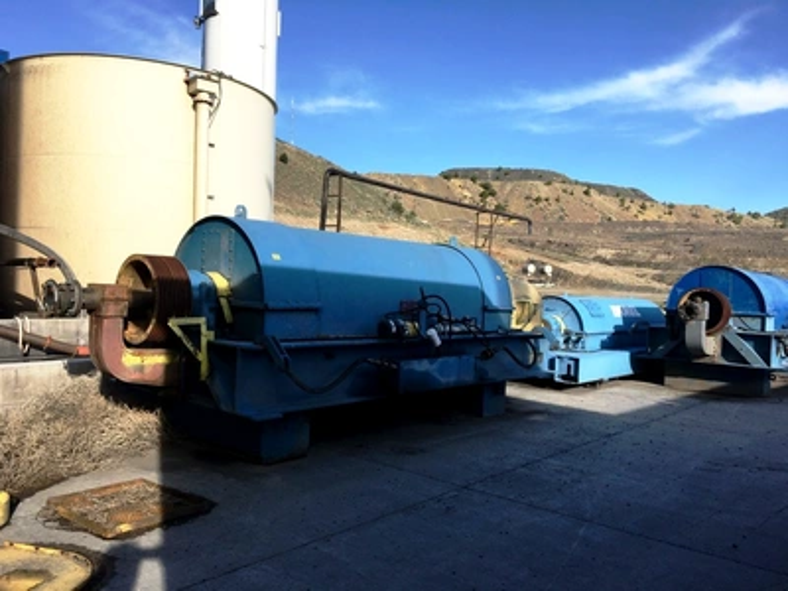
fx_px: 660
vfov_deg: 48.2
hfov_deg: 61.7
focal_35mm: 29
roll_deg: -1.5
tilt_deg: +0.1
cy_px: 296
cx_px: 394
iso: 25
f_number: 2.2
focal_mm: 4.15
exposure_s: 1/1241
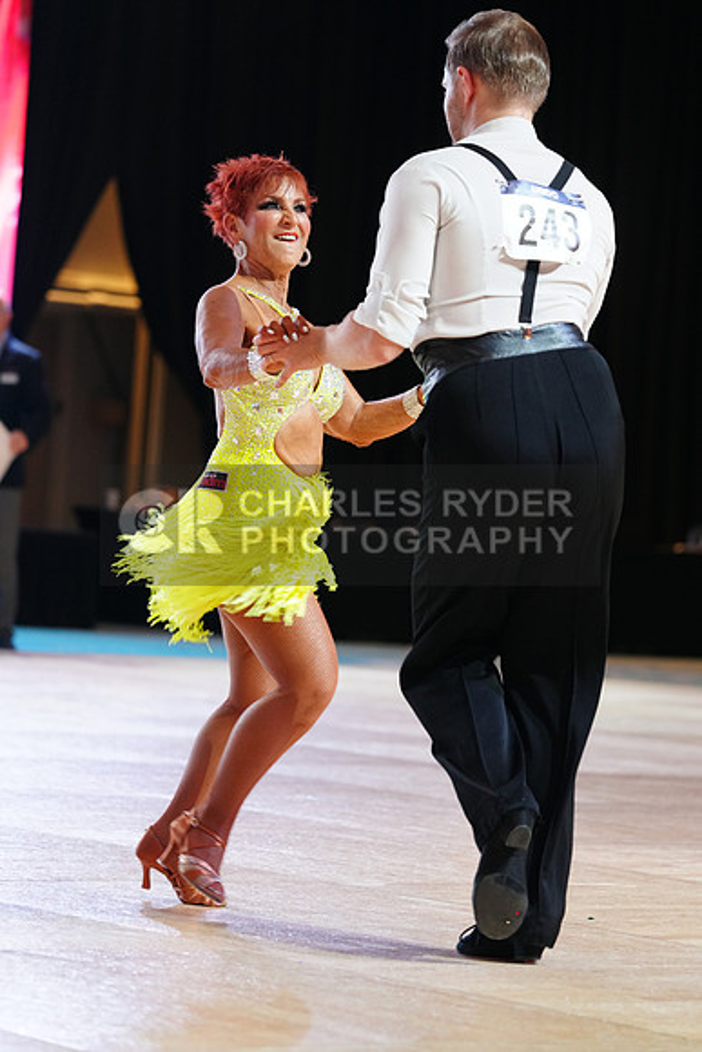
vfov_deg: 13.8
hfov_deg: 9.2
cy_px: 526
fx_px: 4355
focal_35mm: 149
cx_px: 351
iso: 2500
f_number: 4
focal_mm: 149
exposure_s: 1/250
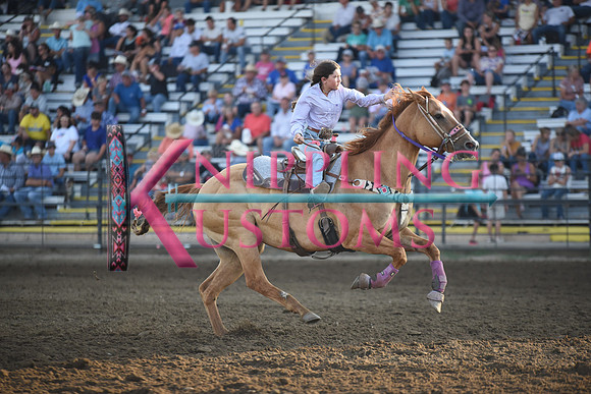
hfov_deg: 10.3
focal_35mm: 200
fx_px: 3284
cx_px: 296
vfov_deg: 6.9
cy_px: 197
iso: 1600
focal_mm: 200
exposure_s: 1/3200
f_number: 2.8
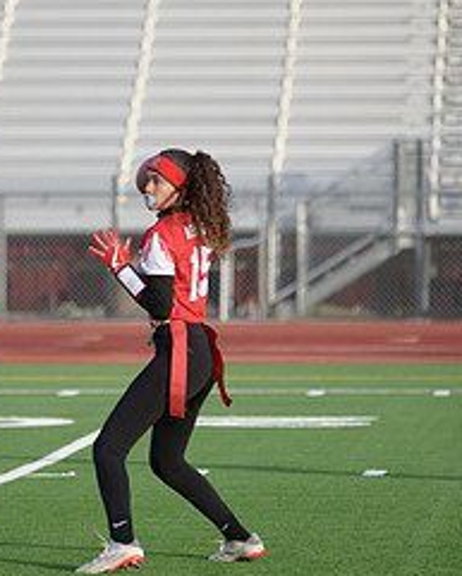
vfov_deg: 4.9
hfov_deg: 3.9
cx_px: 160
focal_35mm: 395
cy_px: 221
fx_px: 6747
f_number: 2.8
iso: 640
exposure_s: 1/4000
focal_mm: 175
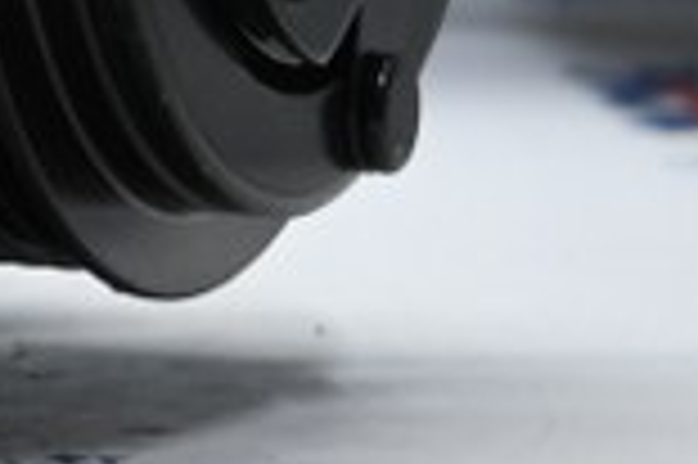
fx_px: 5617
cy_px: -410
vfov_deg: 4.7
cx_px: -621
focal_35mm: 290
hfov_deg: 6.9
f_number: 6.3
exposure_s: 1/80
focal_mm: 50
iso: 2000
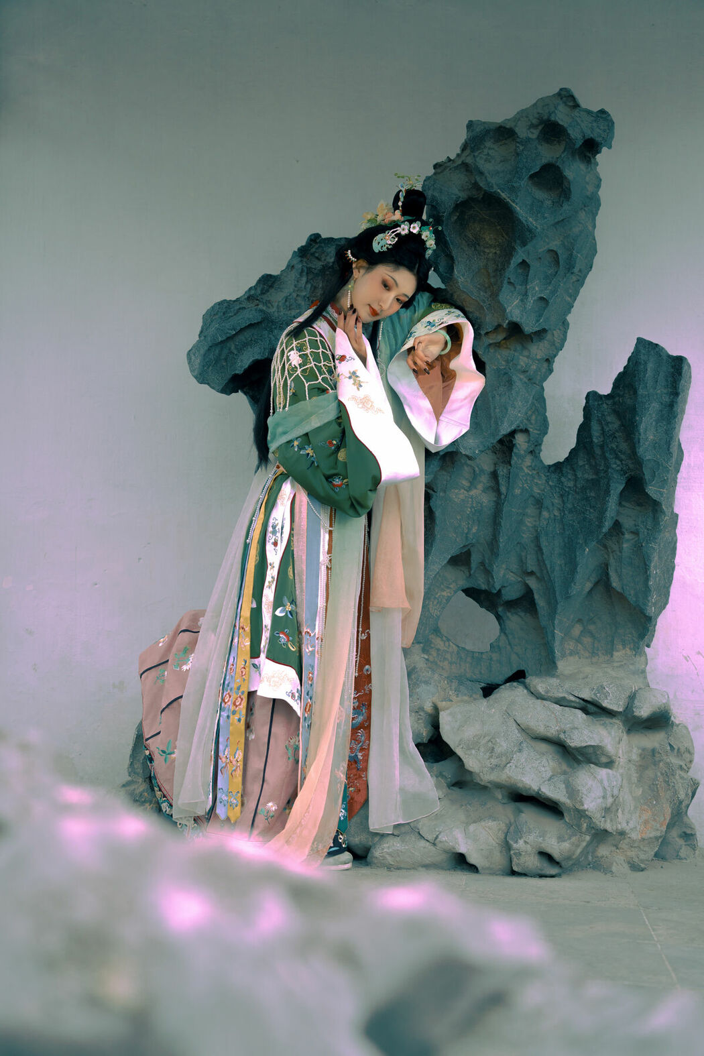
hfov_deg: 27.0
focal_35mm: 50
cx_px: 352
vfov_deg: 39.6
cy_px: 528
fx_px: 1467
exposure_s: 1/640
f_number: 2.8
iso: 500
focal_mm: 50
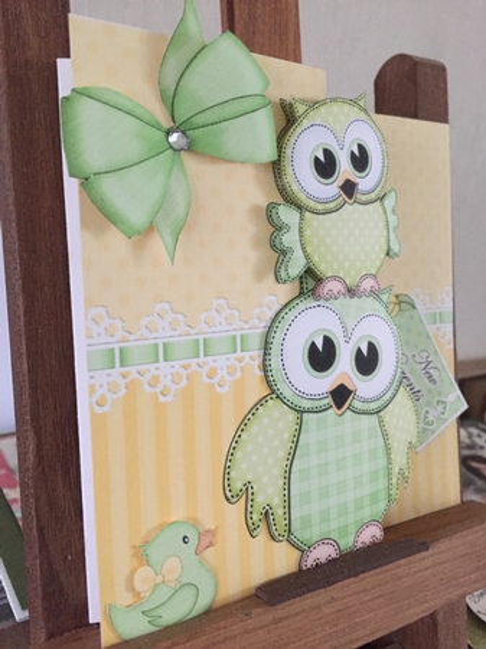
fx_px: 543
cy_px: 324
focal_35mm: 29
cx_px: 243
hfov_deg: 48.2
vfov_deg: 61.7
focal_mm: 4.15
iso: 320
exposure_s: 1/17
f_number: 2.2
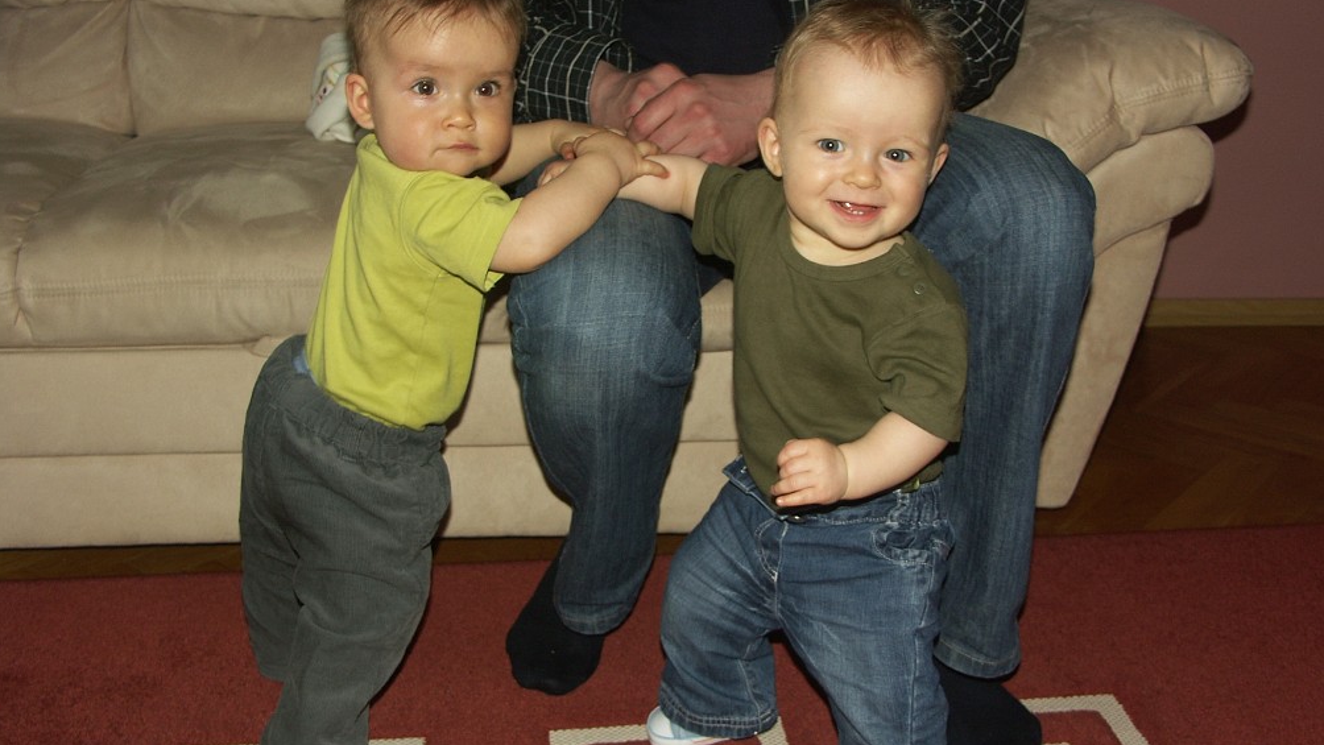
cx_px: 671
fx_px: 1404
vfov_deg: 29.7
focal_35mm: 40
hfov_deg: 50.5
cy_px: 434
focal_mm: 9.27
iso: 64
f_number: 2.8
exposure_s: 1/50
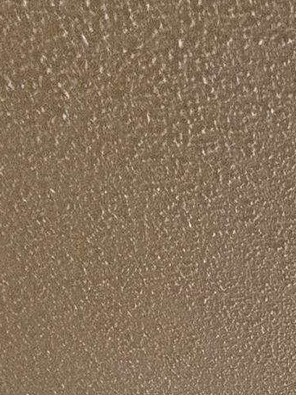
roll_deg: -1.2
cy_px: 906
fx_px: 752
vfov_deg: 16.1
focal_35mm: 66
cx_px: 615
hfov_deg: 16.3
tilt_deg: -6.7
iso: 320
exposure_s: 1/120
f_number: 2.2
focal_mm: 2.22
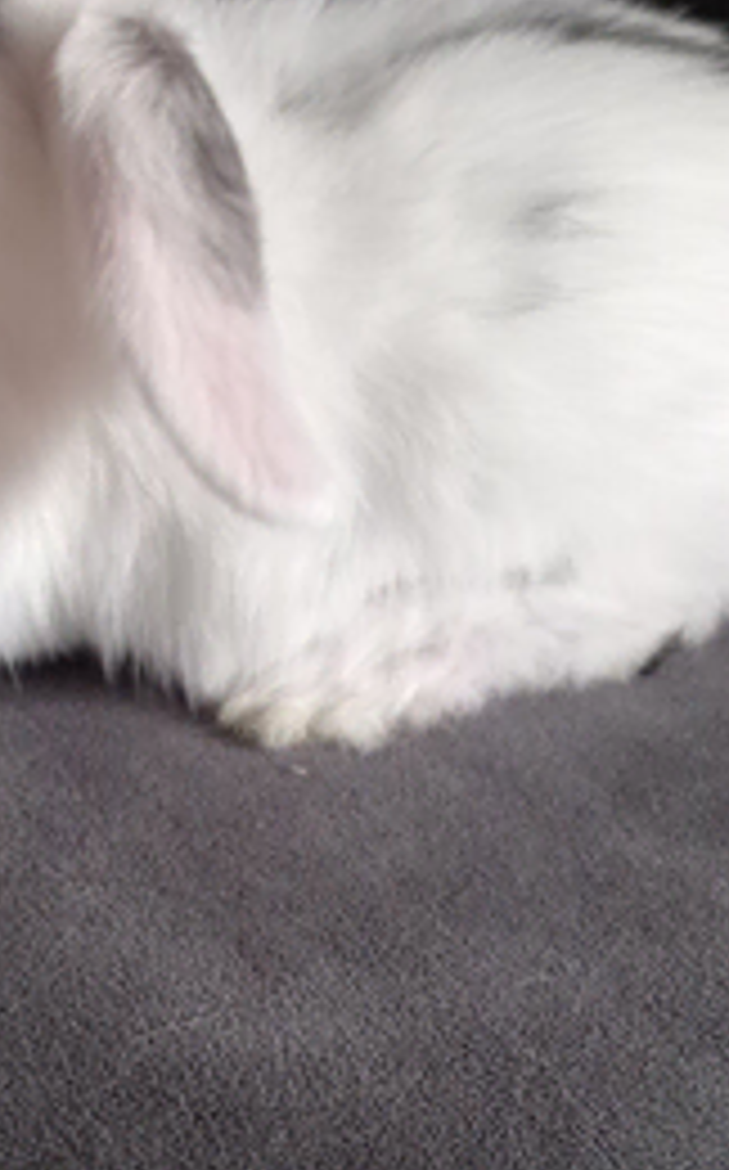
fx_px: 1529
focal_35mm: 48
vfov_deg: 41.8
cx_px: 254
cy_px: 502
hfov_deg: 26.7
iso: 778
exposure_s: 1/20
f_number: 1.8
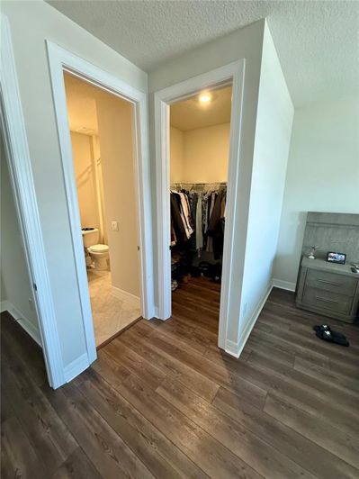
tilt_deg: -14.5
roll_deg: +0.6
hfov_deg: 85.7
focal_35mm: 14
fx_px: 194
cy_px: 240
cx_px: 180
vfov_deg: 102.1
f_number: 2.2
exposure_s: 1/60
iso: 250
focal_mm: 2.22
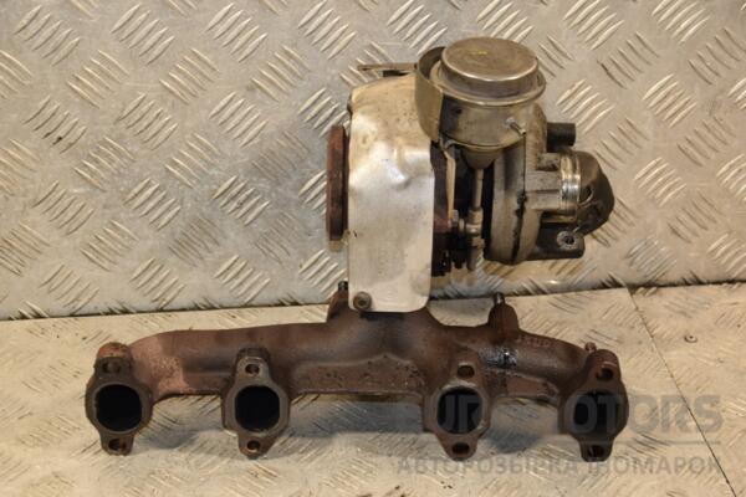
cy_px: 248
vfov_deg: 17.5
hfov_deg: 26.0
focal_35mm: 78
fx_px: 1616
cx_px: 373
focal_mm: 52
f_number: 5
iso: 800
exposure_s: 1/160
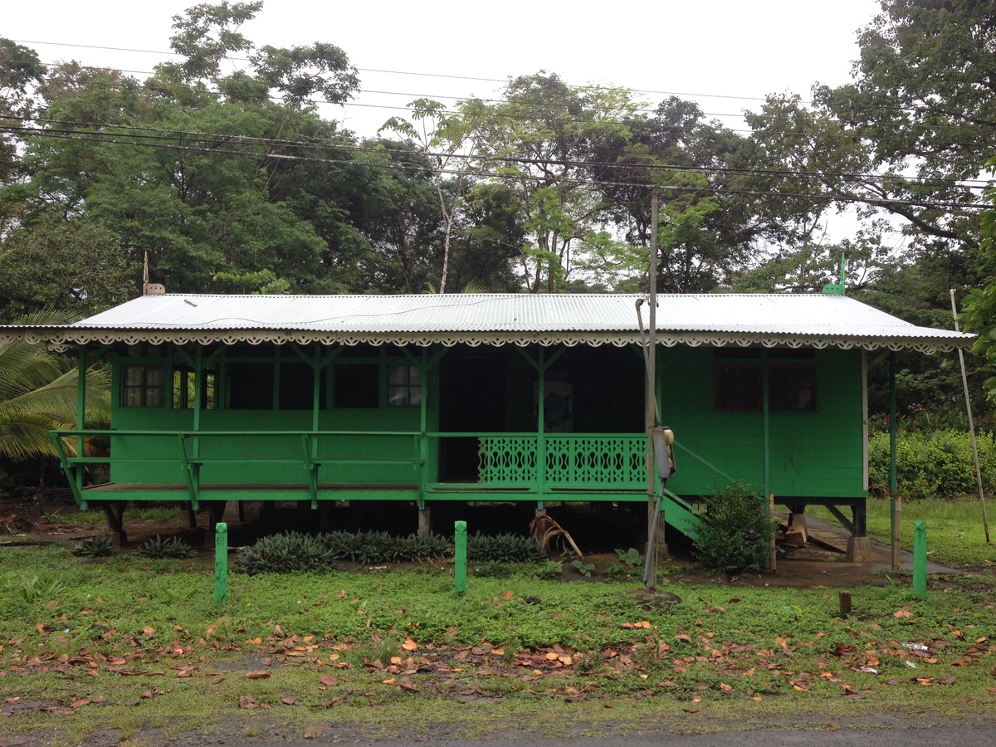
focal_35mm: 35
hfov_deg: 52.6
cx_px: 498
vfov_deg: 40.7
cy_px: 374
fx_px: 1007
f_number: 2.4
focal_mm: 4.28
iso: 50
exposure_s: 1/219
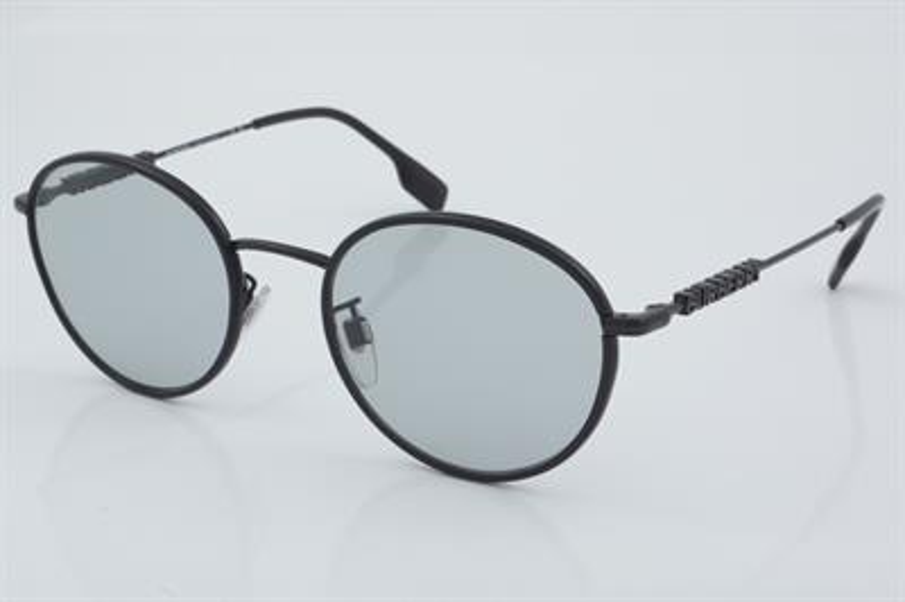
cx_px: 452
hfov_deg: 27.0
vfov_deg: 18.2
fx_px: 1884
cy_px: 301
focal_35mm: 75
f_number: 32
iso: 100
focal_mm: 50
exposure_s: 1/4
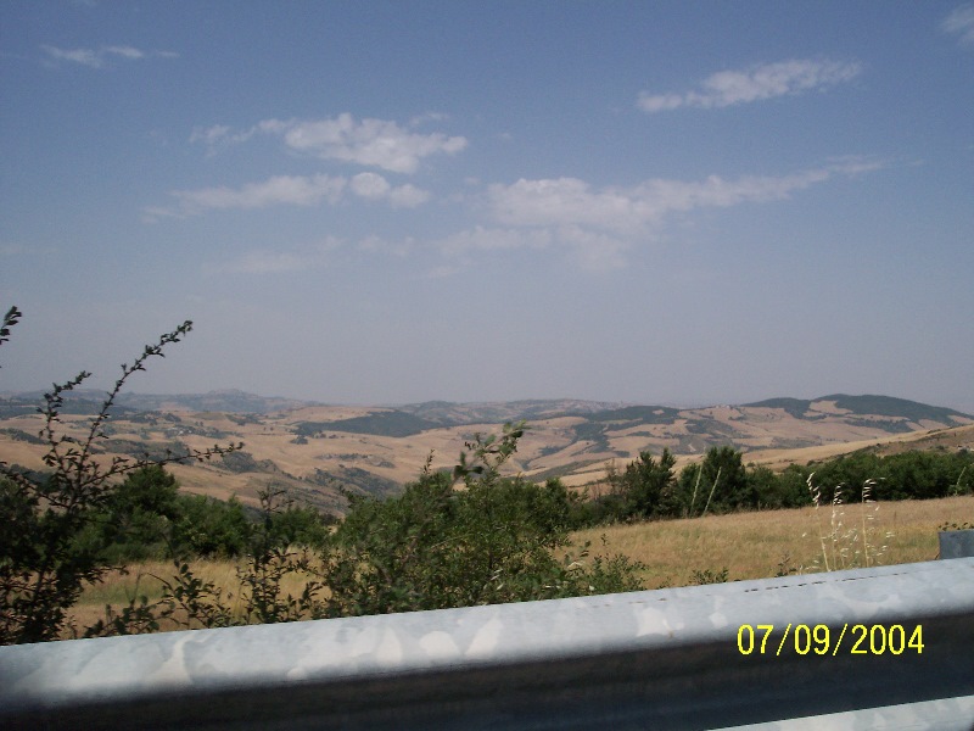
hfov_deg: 49.0
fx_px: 1069
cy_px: 366
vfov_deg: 37.7
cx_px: 487
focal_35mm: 38
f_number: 4.8
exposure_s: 1/1000
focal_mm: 8
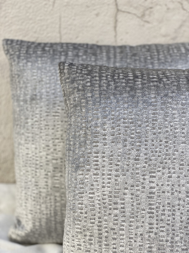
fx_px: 379
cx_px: 94
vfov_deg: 36.8
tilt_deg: -20.8
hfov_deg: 28.0
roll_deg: -2.0
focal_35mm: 52
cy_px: 126
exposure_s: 1/353
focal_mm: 6
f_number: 2
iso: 20
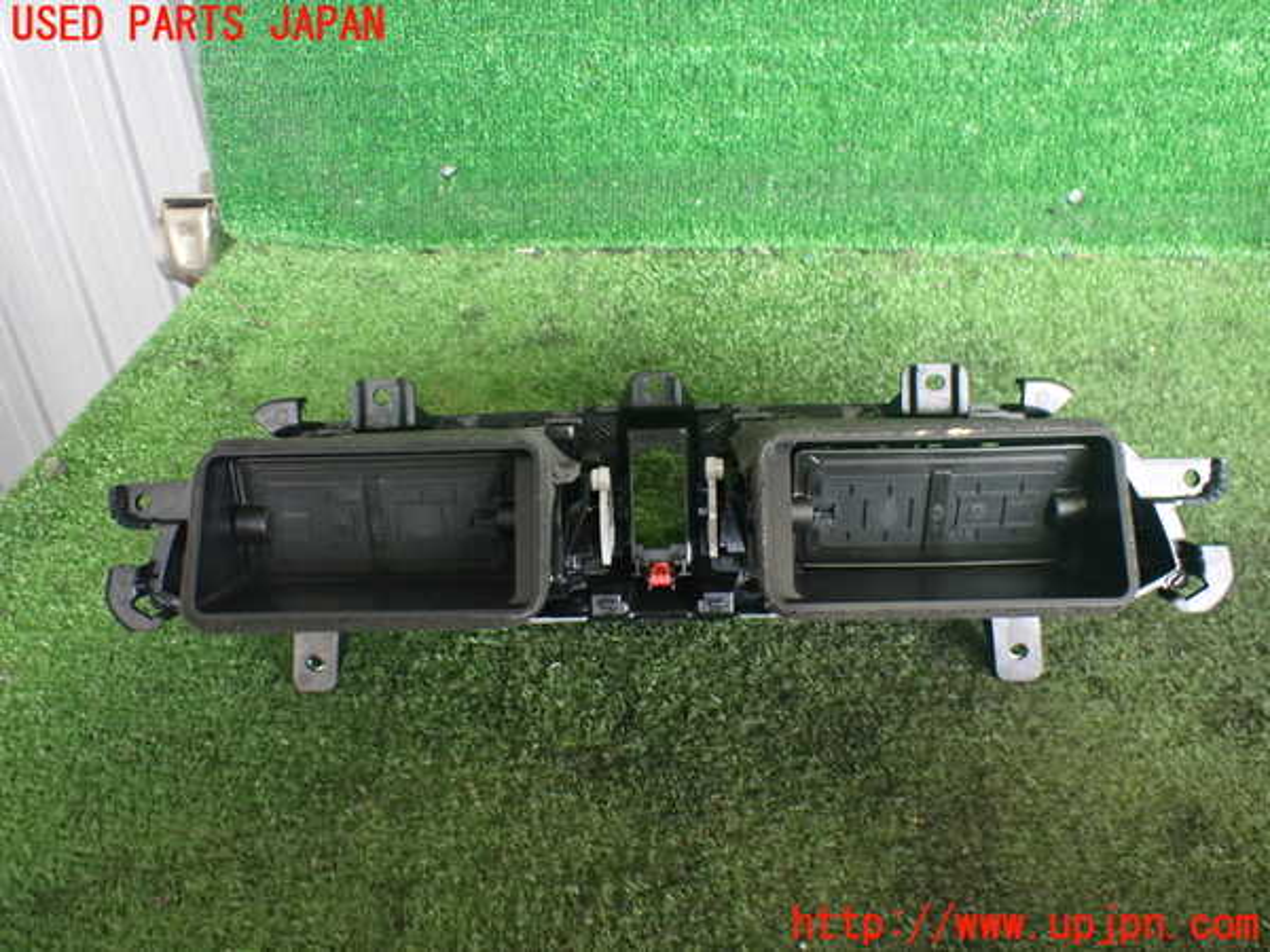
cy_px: 476
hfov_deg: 60.0
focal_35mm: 30
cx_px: 635
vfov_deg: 46.8
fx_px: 1101
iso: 640
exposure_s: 1/125
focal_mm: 5.4
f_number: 2.3
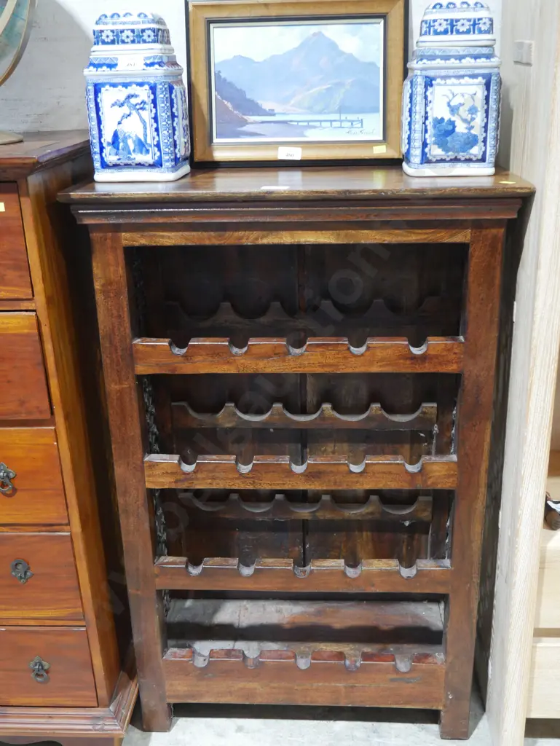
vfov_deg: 49.0
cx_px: 280
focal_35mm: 38
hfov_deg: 37.8
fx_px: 819
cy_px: 373
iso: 1600
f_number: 4.1
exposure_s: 1/60
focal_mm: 19
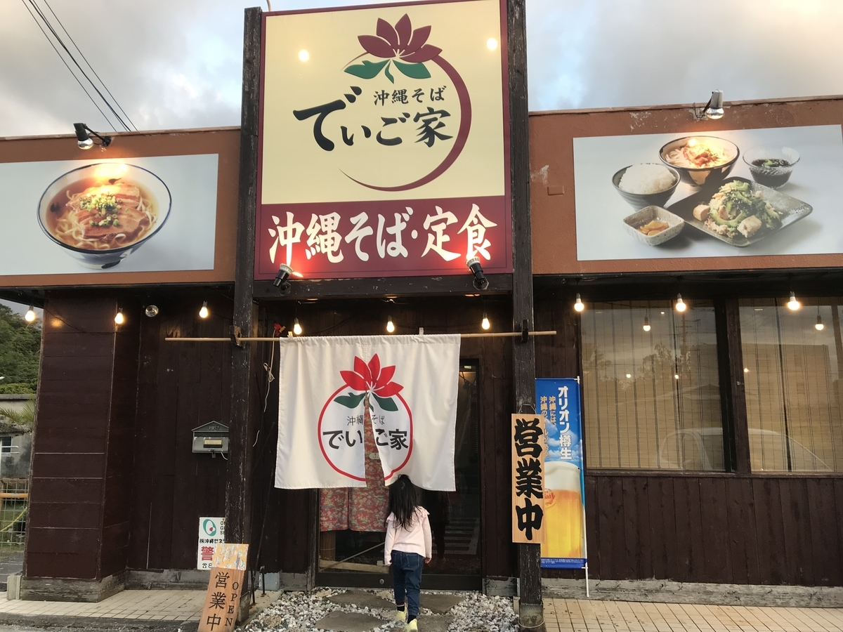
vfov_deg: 49.7
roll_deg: +0.1
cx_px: 422
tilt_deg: +9.2
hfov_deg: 63.4
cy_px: 316
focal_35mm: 28
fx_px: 682
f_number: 1.8
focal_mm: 3.99
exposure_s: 1/120
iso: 25
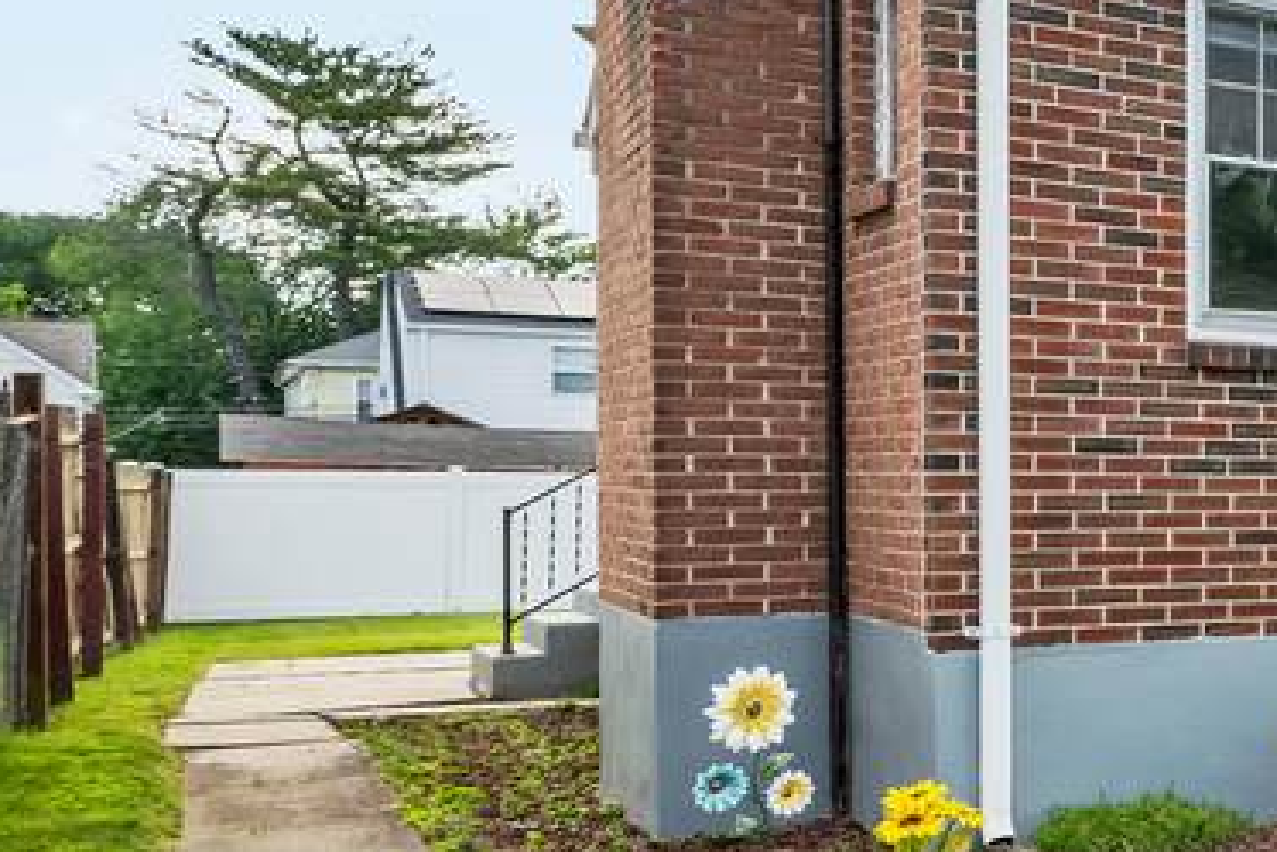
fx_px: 1703
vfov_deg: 28.1
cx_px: 2188
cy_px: 460
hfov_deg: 24.0
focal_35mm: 48
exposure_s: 1/80
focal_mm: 14
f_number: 11
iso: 200
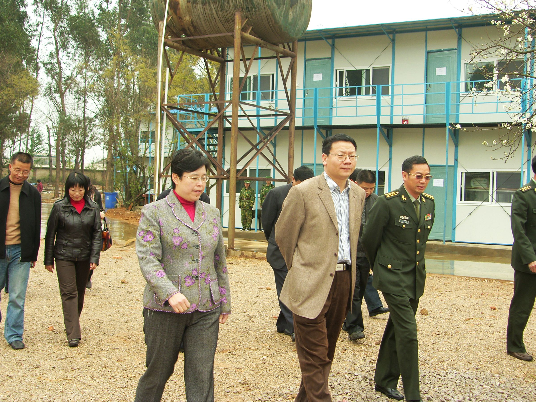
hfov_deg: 46.8
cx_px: 268
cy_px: 201
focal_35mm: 40
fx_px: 619
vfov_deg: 36.0
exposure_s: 1/200
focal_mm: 10.3
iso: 50
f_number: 2.5
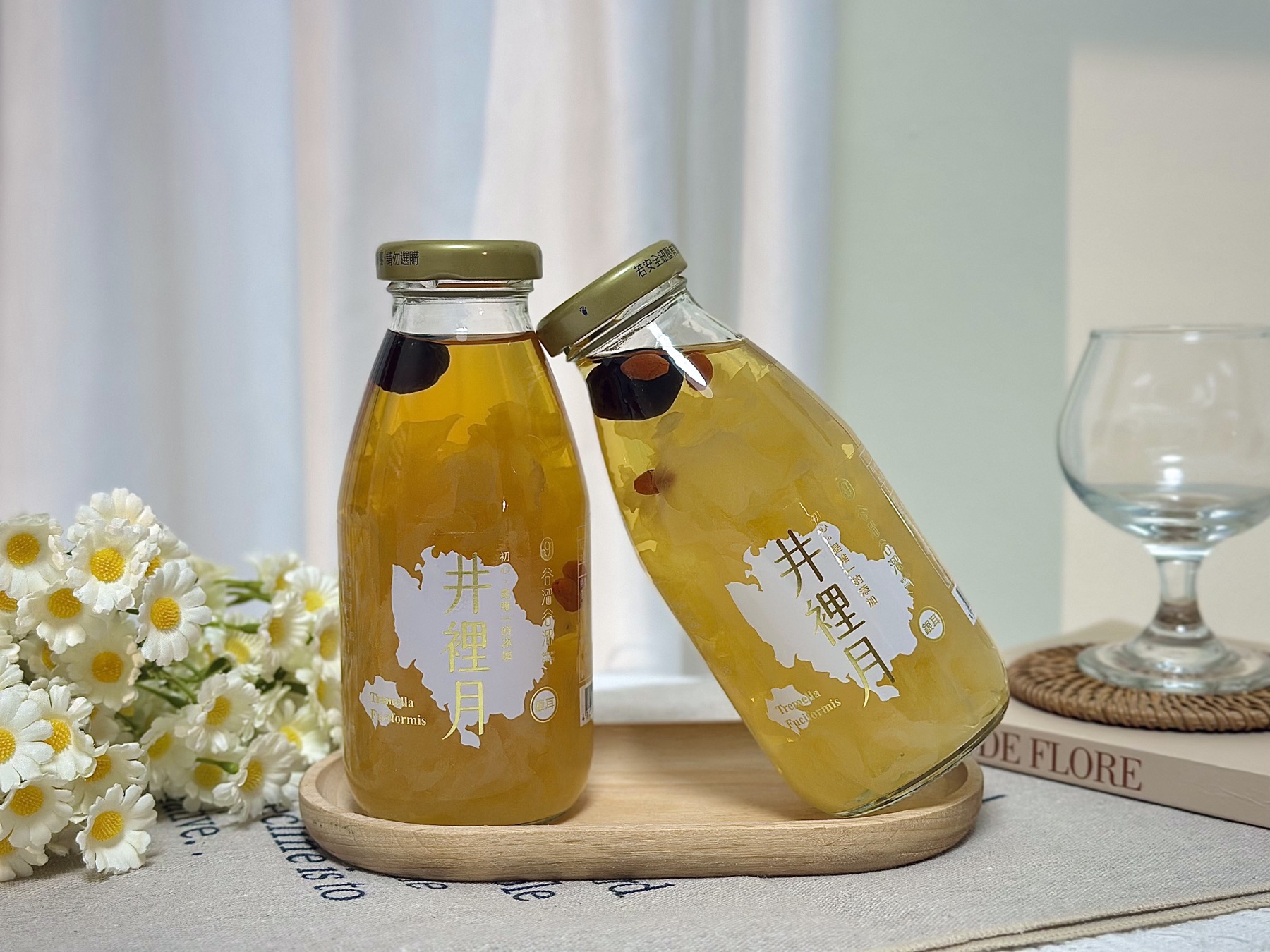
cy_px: 476
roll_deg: +0.4
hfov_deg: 39.7
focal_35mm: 48
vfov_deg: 30.3
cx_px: 635
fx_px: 1761
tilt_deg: -6.3
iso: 160
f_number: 1.78
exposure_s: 1/120
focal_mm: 6.86
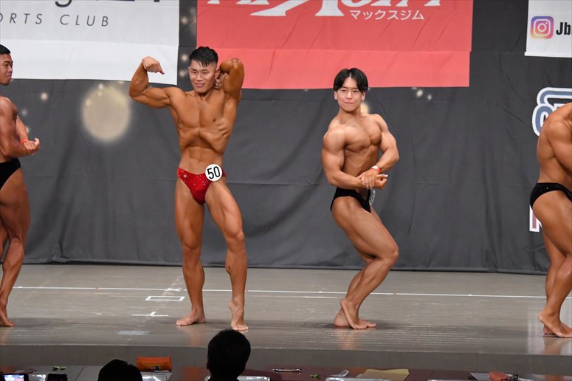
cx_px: 286
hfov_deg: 11.8
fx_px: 2763
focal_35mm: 174
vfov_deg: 7.9
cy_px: 190
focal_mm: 116
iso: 6400
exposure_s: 1/400
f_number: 5.6
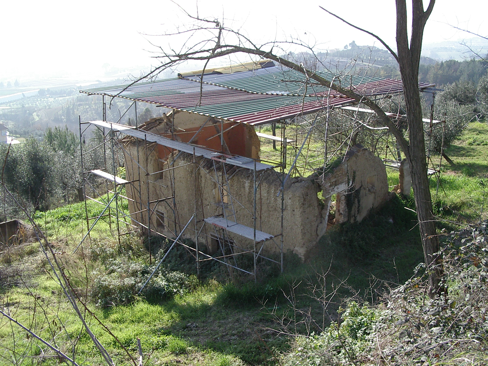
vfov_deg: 37.7
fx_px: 536
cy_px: 183
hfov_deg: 49.0
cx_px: 244
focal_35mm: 38
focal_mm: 5.8
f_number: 4.8
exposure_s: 1/160
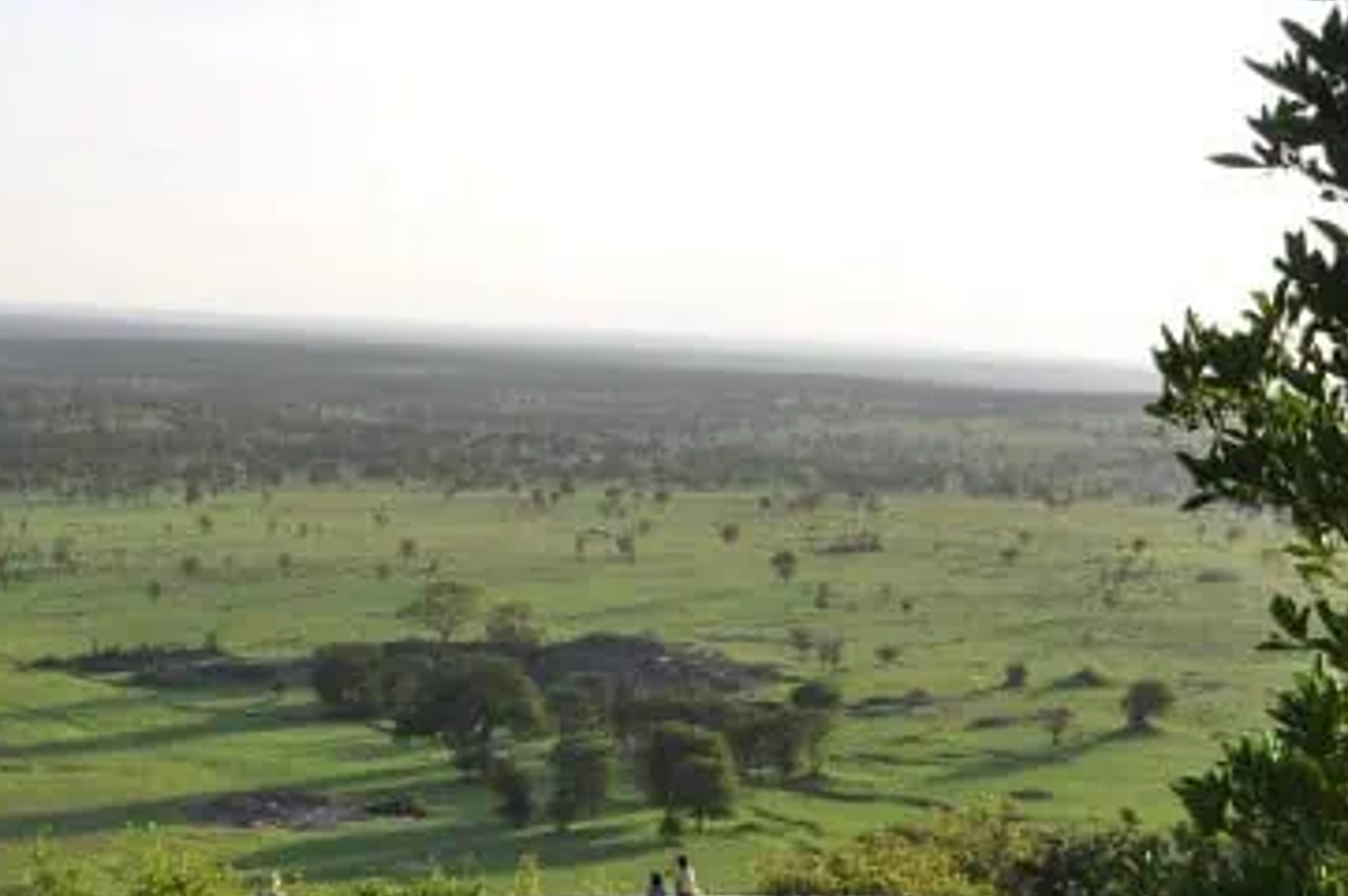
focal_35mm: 75
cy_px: 889
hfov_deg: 27.0
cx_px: 577
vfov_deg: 17.7
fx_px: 2806
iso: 200
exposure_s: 1/200
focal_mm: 24
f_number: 7.1
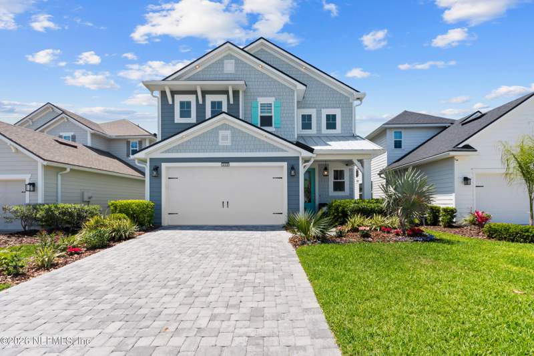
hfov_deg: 93.3
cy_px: 178
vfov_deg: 70.4
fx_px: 252
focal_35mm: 17
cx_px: 267
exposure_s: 1/125
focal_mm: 17
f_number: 8
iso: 125
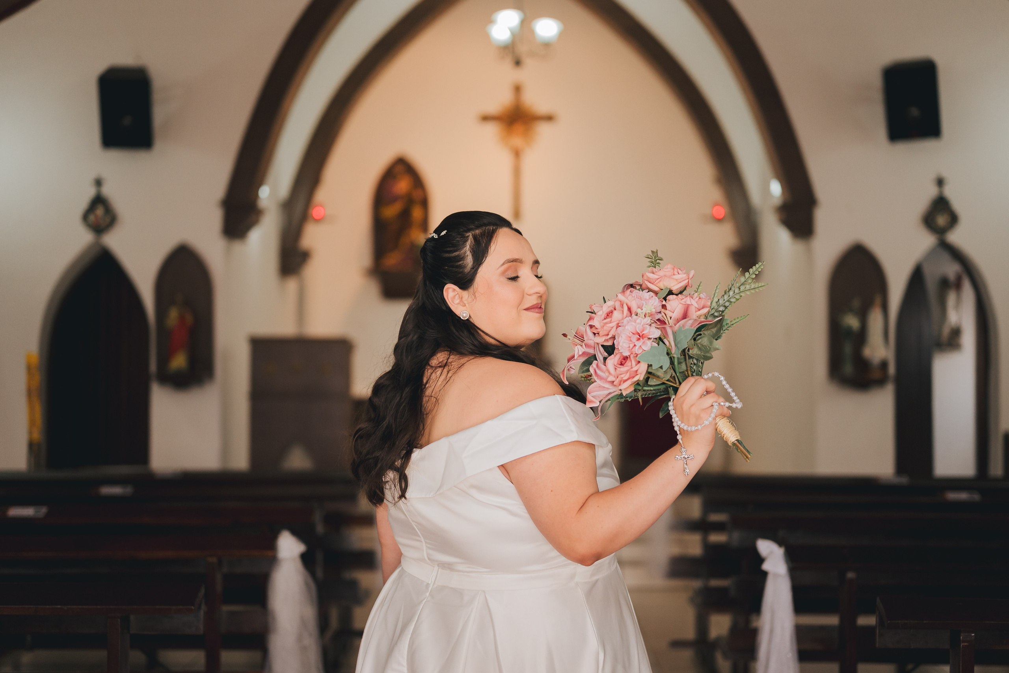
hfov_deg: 38.8
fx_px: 1432
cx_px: 504
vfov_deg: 26.4
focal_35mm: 51
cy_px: 336
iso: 800
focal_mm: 50
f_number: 1.8
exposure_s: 1/640
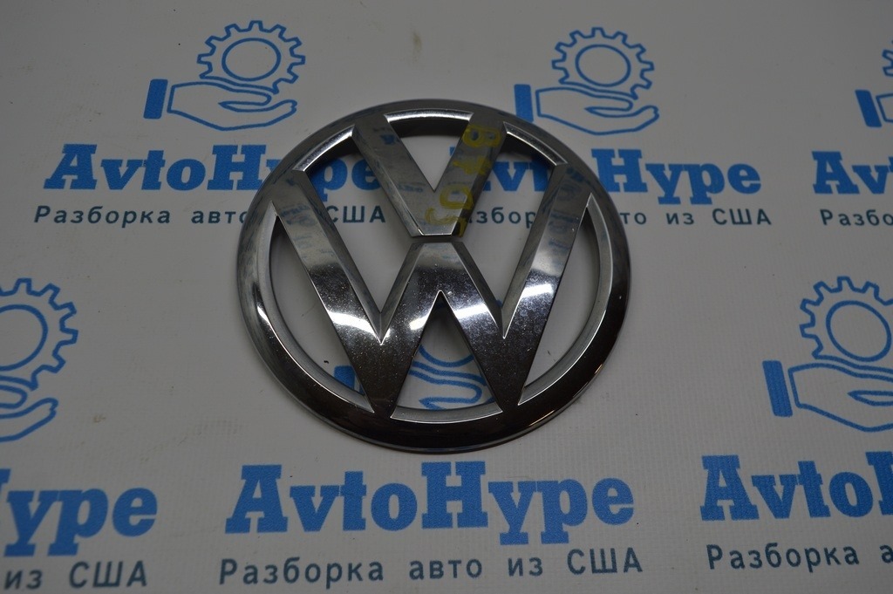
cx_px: 446
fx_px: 744
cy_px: 297
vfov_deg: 43.5
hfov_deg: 62.0
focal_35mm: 30
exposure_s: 1/60
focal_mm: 20
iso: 100
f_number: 5.6
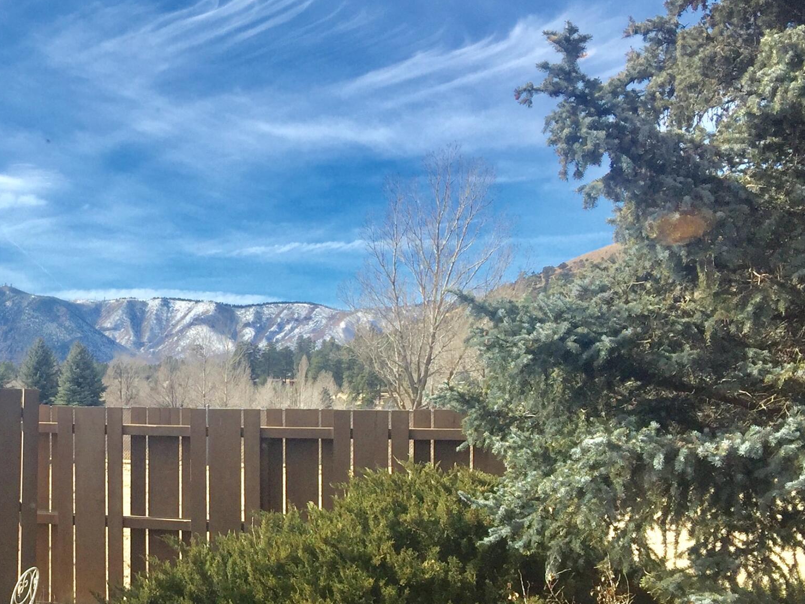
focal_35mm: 57
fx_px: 1326
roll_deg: -0.7
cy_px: 429
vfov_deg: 25.4
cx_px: 161
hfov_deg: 32.8
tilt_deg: +2.0
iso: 32
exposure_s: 1/1582
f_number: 2.2
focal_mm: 4.15
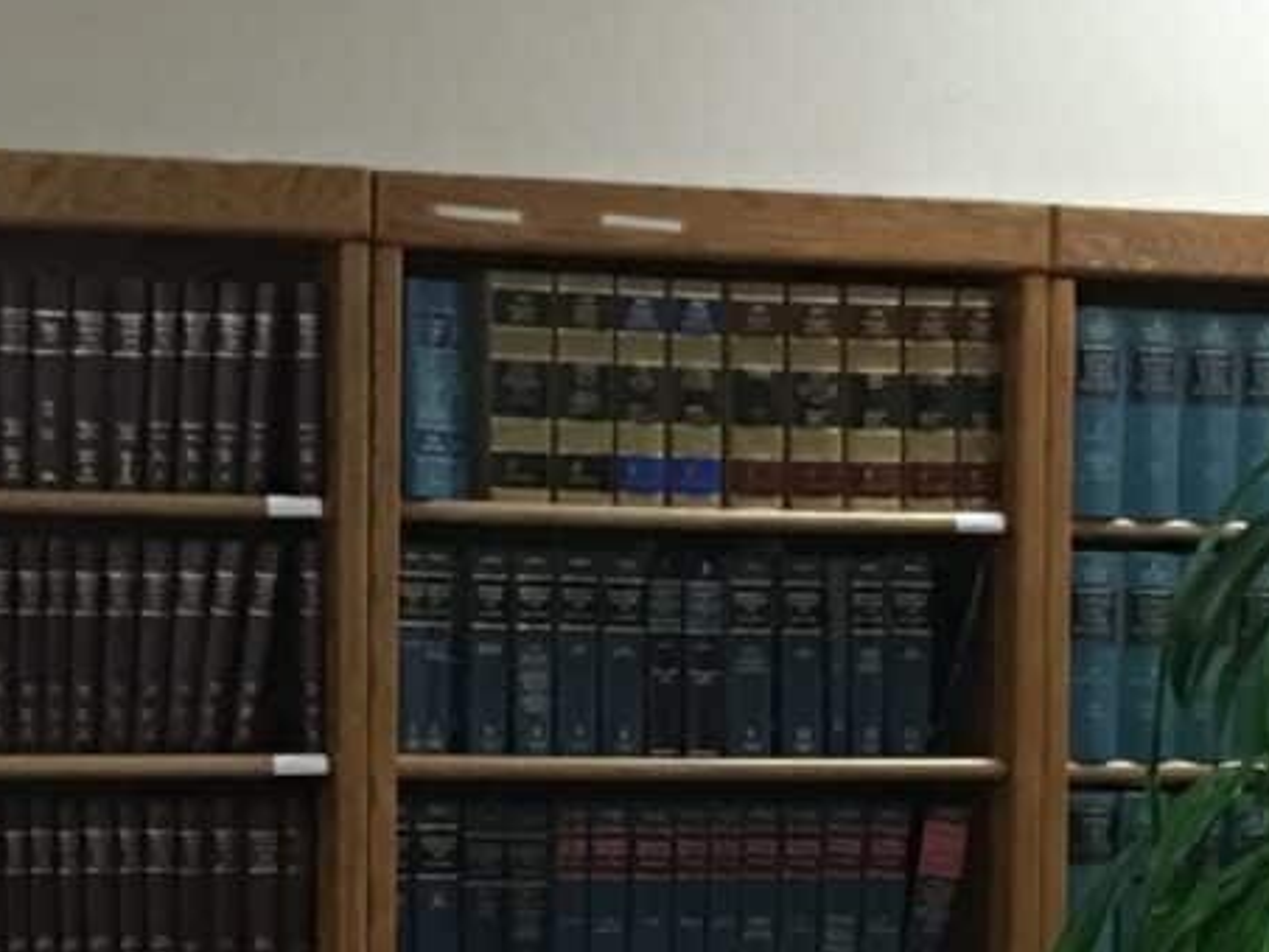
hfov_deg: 12.0
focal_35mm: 164
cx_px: 681
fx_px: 6014
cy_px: 1089
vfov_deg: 9.0
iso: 100
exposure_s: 1/15
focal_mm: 4.15
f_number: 2.2
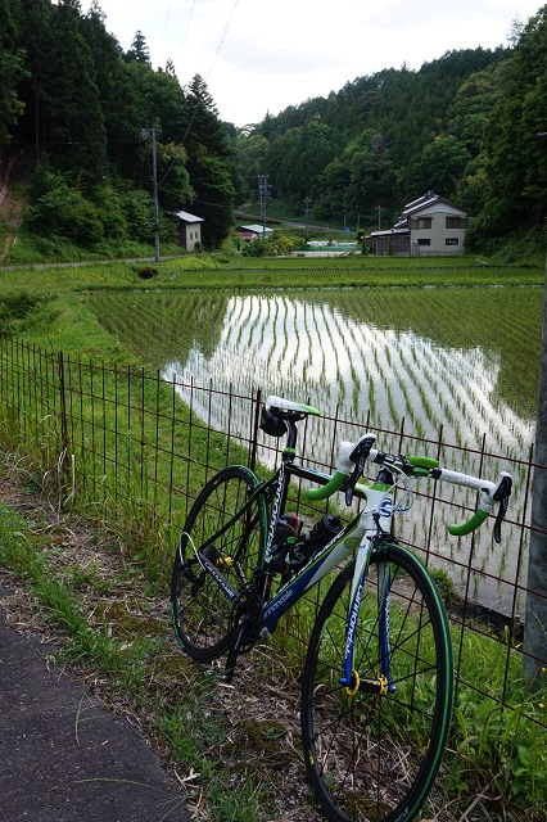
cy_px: 411
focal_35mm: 34
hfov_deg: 38.3
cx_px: 274
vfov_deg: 55.1
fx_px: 787
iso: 100
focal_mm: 23
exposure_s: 1/80
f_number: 8
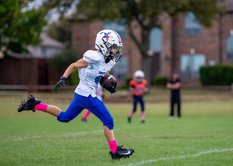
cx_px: 132
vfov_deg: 6.2
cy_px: 82
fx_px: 1541
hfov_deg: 8.6
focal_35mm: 233
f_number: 2.8
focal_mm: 200
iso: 500
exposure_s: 1/3200
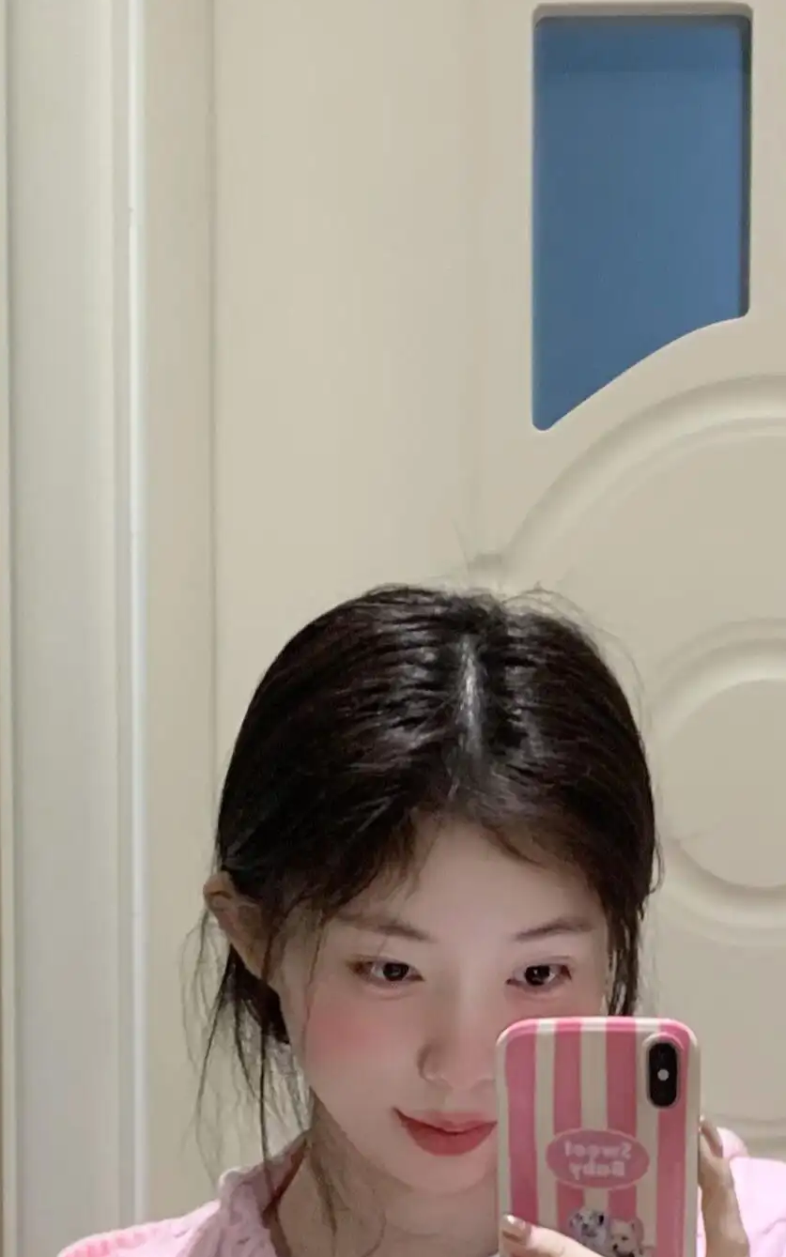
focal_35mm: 83
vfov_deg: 23.8
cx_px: 511
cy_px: 1265
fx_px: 2844
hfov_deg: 15.7
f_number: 1.8
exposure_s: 1/45
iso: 400
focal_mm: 4.25
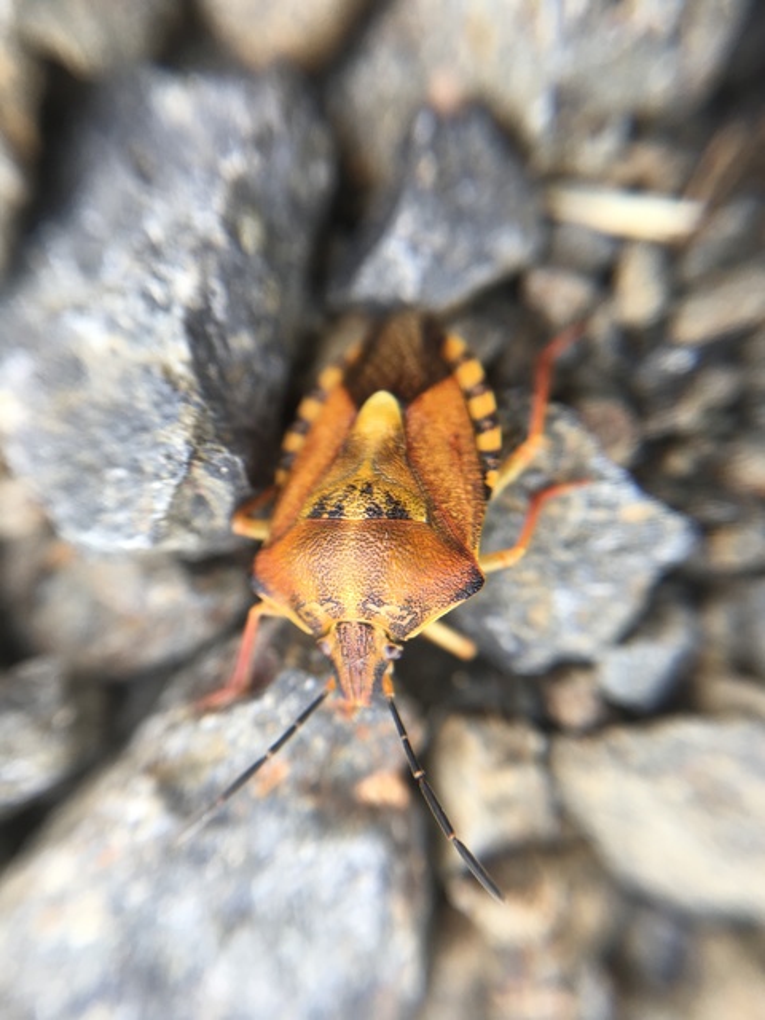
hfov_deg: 48.2
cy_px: 510
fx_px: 855
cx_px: 382
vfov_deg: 61.7
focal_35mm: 29
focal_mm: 4.15
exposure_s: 1/100
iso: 32
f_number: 2.2
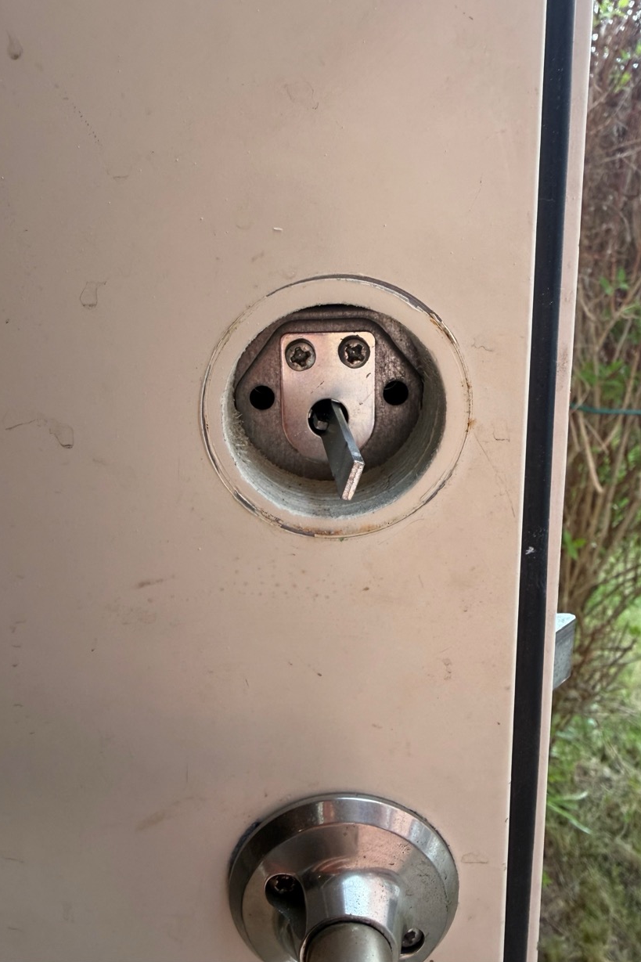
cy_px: 463
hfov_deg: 49.4
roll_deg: +0.6
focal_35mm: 26
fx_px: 695
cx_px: 280
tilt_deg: -13.1
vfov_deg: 69.4
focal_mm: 2.22
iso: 80
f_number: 2.2
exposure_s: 1/121
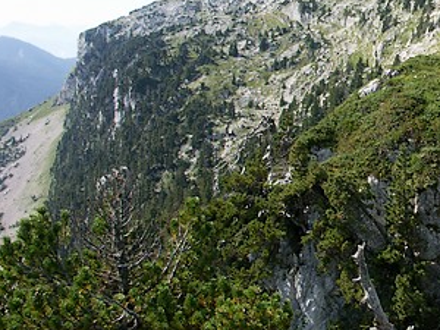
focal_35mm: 58
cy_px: 126
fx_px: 737
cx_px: 431
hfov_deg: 31.0
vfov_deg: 25.2
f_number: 5.6
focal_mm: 7.49
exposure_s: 1/200
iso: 64
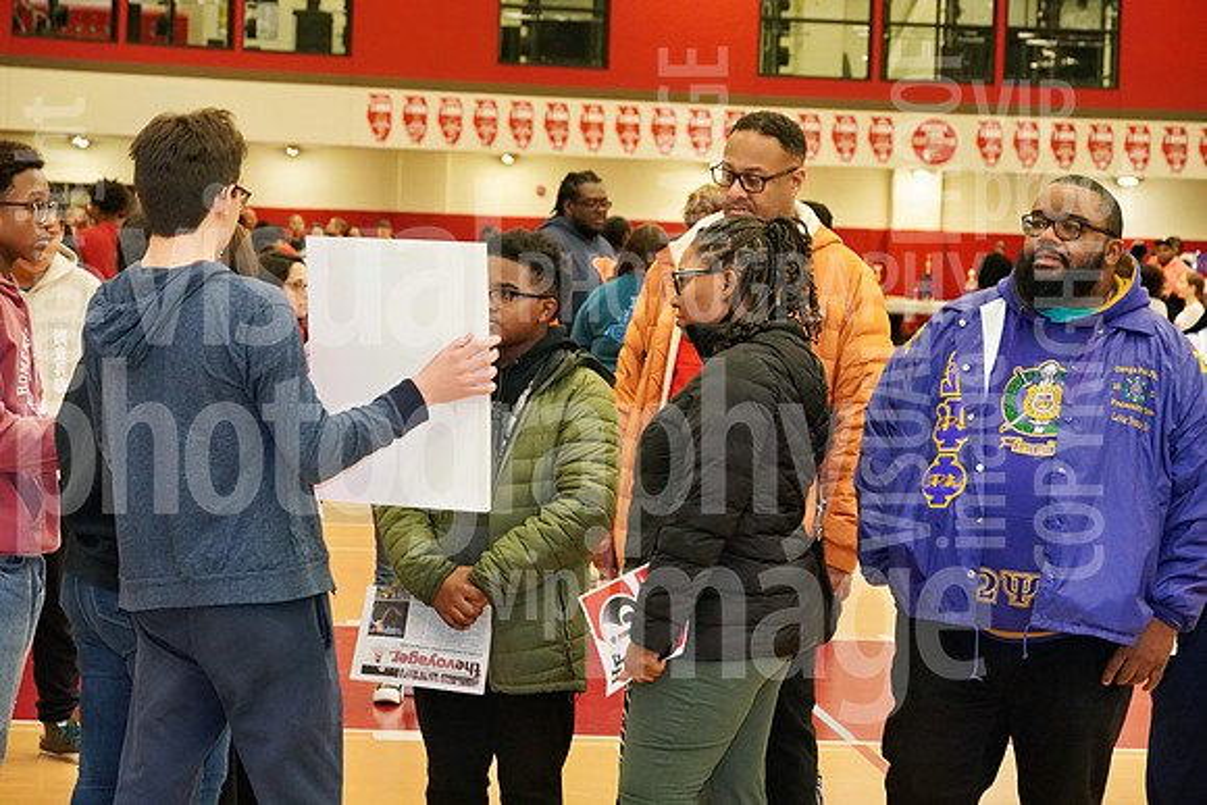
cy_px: 402
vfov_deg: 11.7
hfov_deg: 17.5
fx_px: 3923
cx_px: 604
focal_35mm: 117
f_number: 6.3
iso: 2500
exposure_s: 1/80
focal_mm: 78
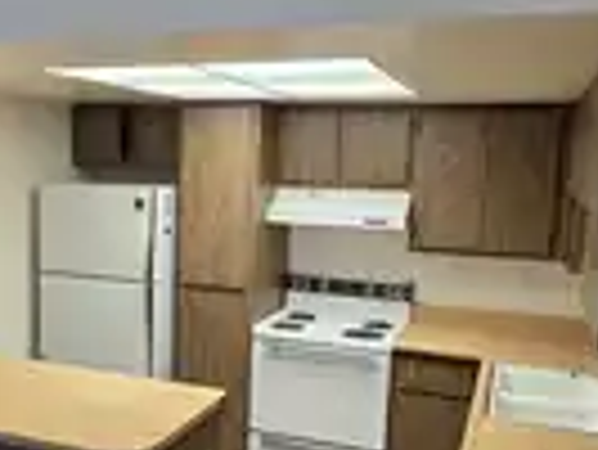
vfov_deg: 36.7
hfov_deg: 47.4
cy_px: 279
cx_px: 225
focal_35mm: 39
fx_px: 674
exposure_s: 1/120
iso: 160
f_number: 1.9
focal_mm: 2.2
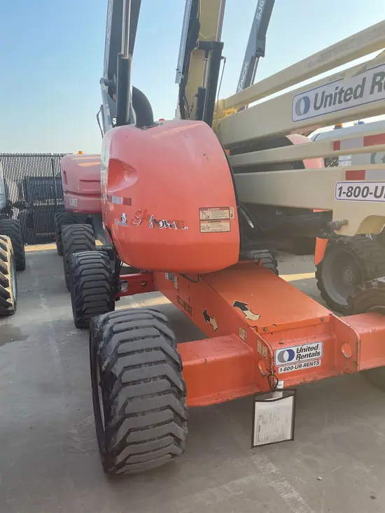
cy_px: 256
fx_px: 385
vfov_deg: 67.3
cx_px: 192
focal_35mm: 26
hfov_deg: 53.1
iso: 50
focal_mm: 4.2
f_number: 1.6
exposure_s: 1/703
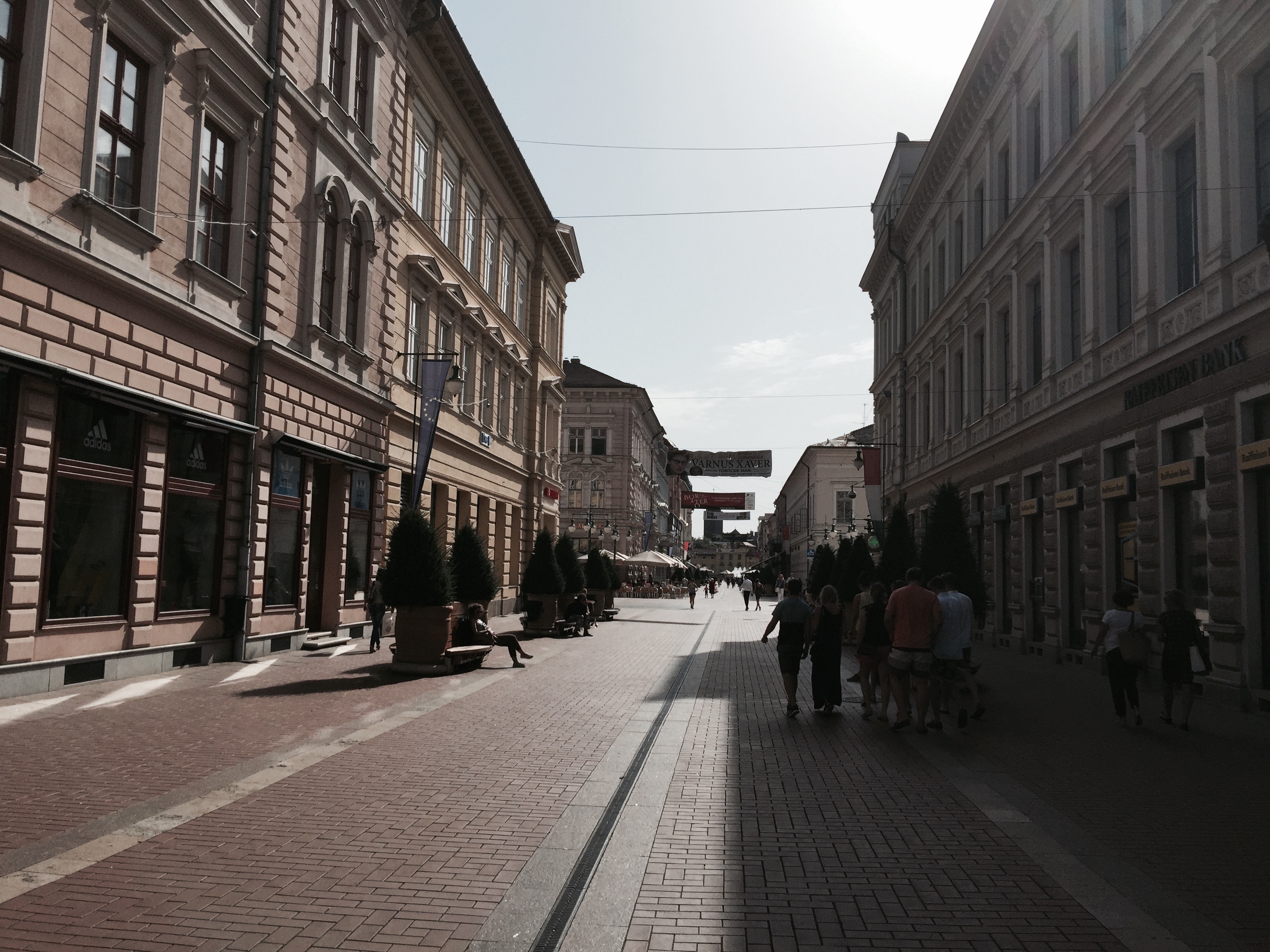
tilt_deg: +8.3
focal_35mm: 29
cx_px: 635
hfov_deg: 61.7
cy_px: 476
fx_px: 1064
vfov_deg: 48.2
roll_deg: -2.0
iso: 32
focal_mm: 4.15
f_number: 2.2
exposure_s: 1/4950
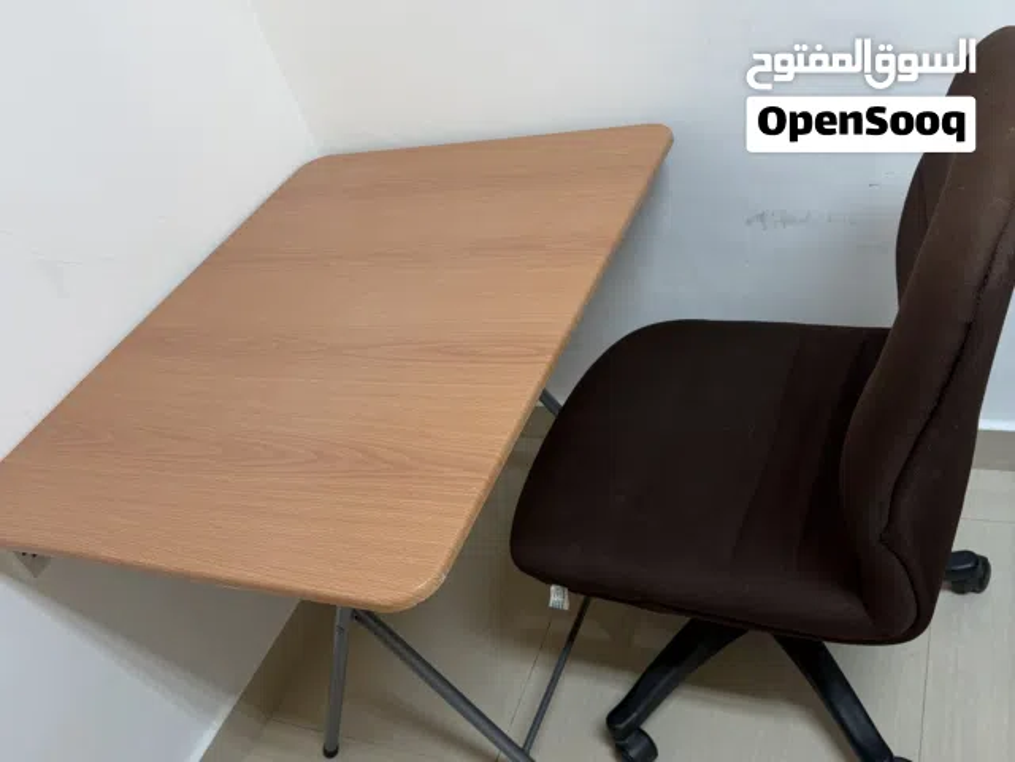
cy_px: 381
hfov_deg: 71.6
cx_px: 508
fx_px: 704
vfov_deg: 56.8
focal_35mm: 24
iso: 160
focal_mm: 6.76
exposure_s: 1/50
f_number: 1.78
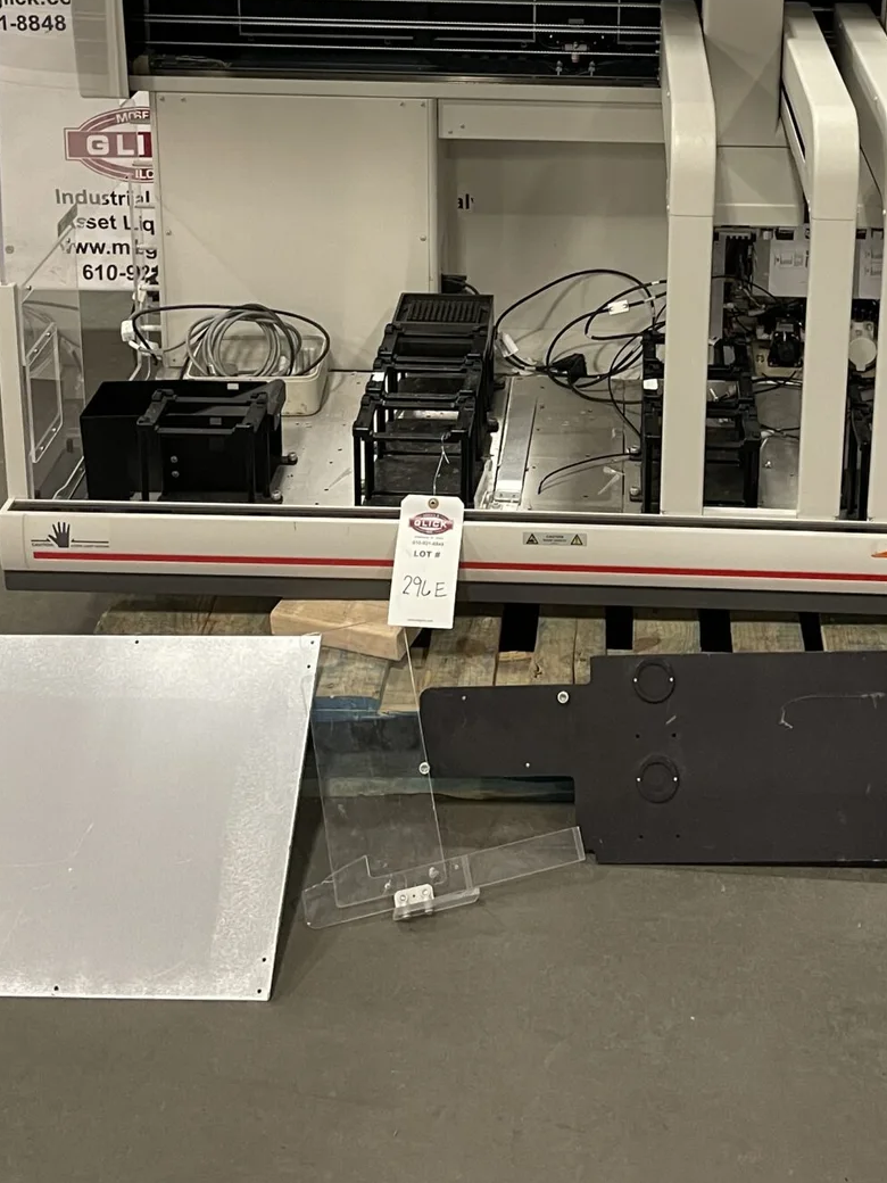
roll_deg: +1.1
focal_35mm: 50
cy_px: 85
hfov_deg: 28.9
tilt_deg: -17.6
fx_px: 1708
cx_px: 578
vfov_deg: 35.6
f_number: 1.6
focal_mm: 4.2
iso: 400
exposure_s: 1/60
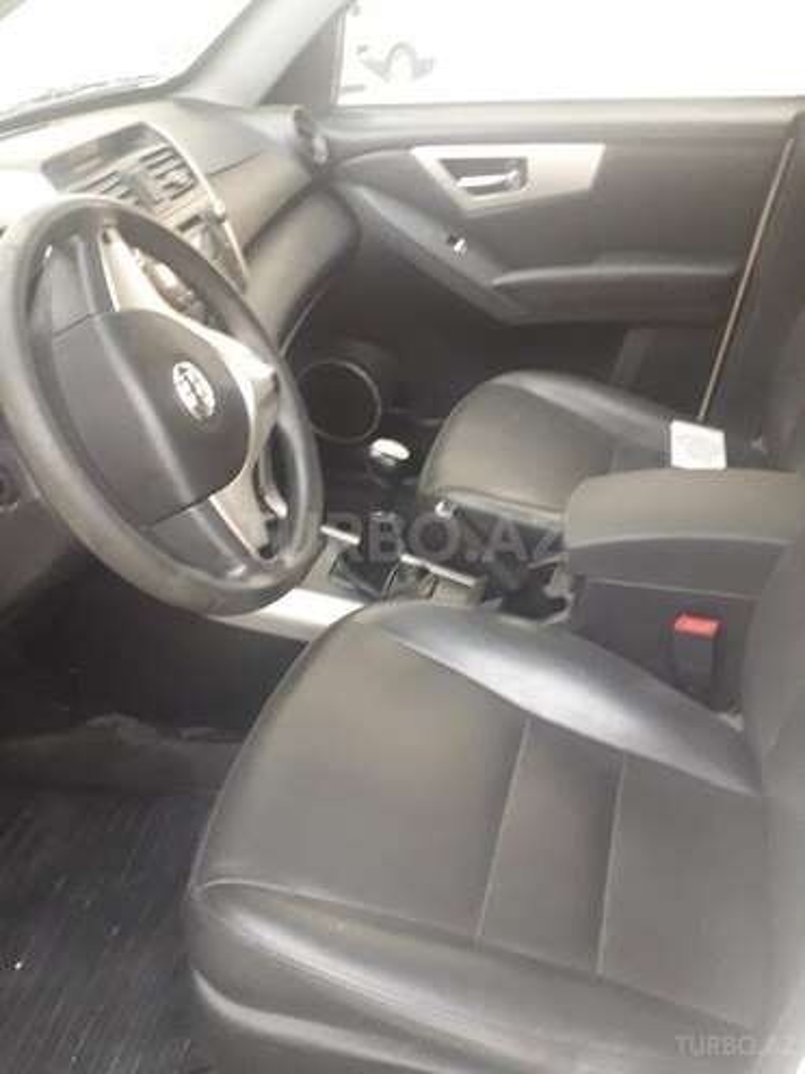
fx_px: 837
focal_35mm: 27
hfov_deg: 51.4
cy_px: 537
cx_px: 402
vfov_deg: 65.3
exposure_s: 1/25
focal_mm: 3.6
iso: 400
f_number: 1.9
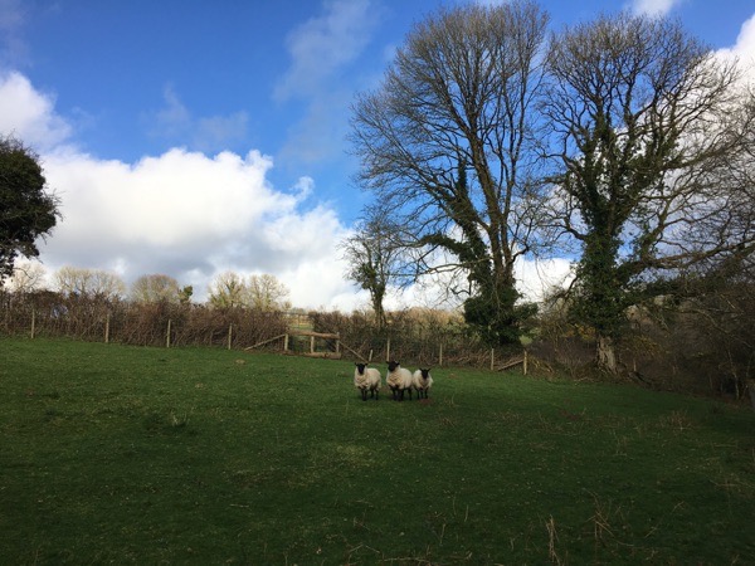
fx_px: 633
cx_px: 378
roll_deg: +3.4
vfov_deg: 48.2
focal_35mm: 29
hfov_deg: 61.7
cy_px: 283
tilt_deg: +14.1
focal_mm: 4.15
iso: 25
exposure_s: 1/1040
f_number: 2.2
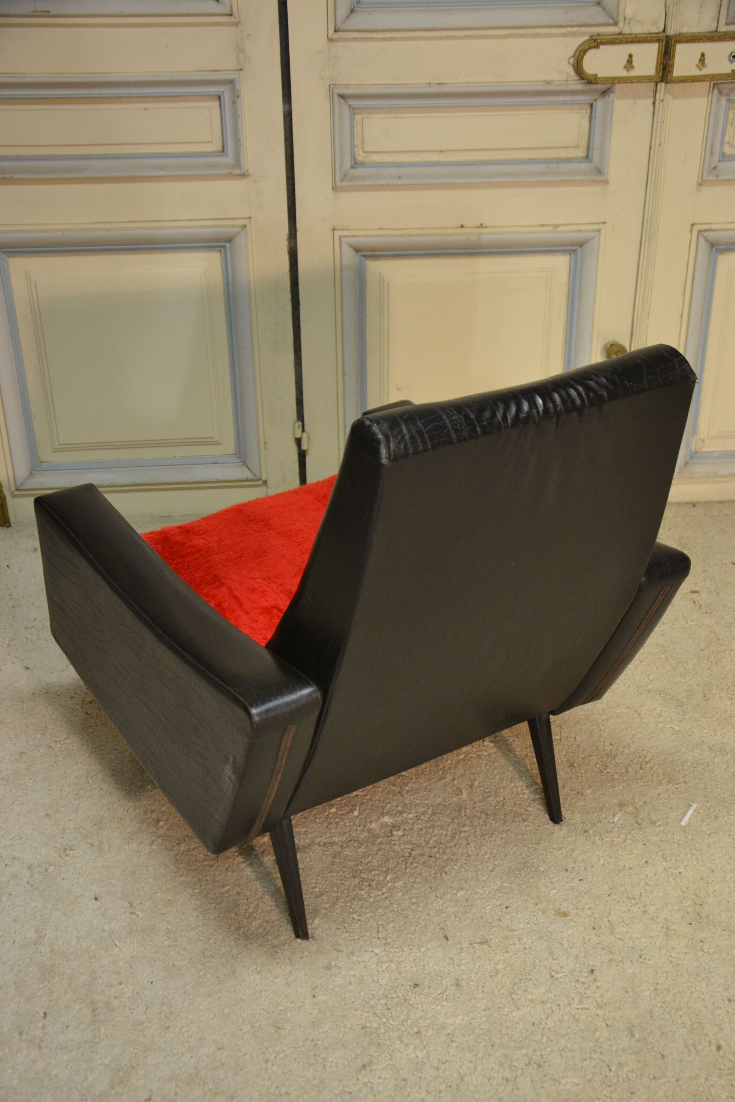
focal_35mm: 45
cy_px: 551
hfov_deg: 29.9
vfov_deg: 43.6
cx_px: 368
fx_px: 1378
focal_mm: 30
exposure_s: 1/60
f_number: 4.2
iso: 1250
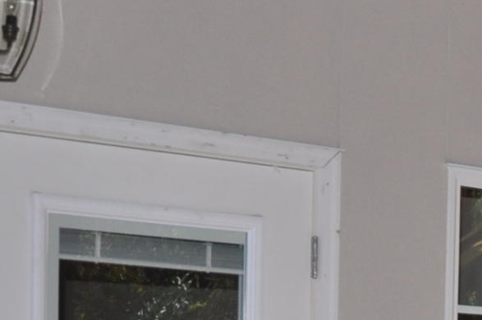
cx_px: 897
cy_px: 529
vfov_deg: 9.5
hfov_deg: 13.2
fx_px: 1846
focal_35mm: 138
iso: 320
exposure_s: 1/200
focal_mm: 18
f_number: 3.5
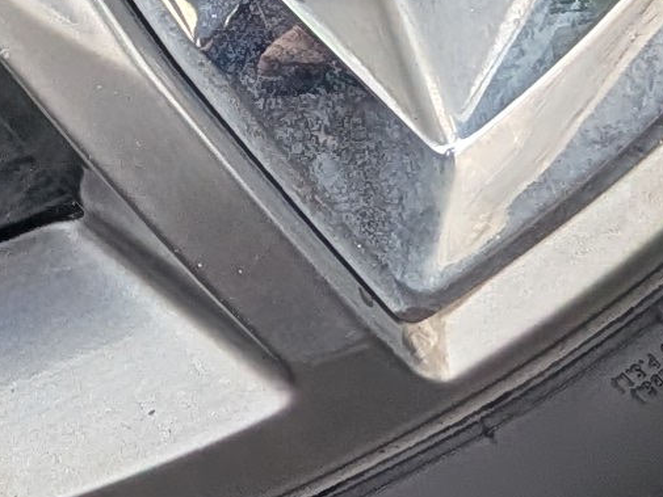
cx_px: -432
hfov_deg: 10.0
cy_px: -947
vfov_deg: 7.1
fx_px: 3640
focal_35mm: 190
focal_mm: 4.53
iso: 26
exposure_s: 1/9346
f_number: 1.7
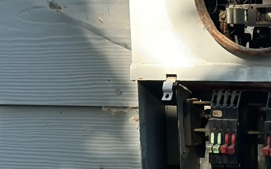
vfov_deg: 7.8
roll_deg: +0.5
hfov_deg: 12.3
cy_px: 289
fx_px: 1204
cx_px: 385
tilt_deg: -13.4
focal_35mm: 163
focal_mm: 6.86
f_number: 1.78
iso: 80
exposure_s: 1/305
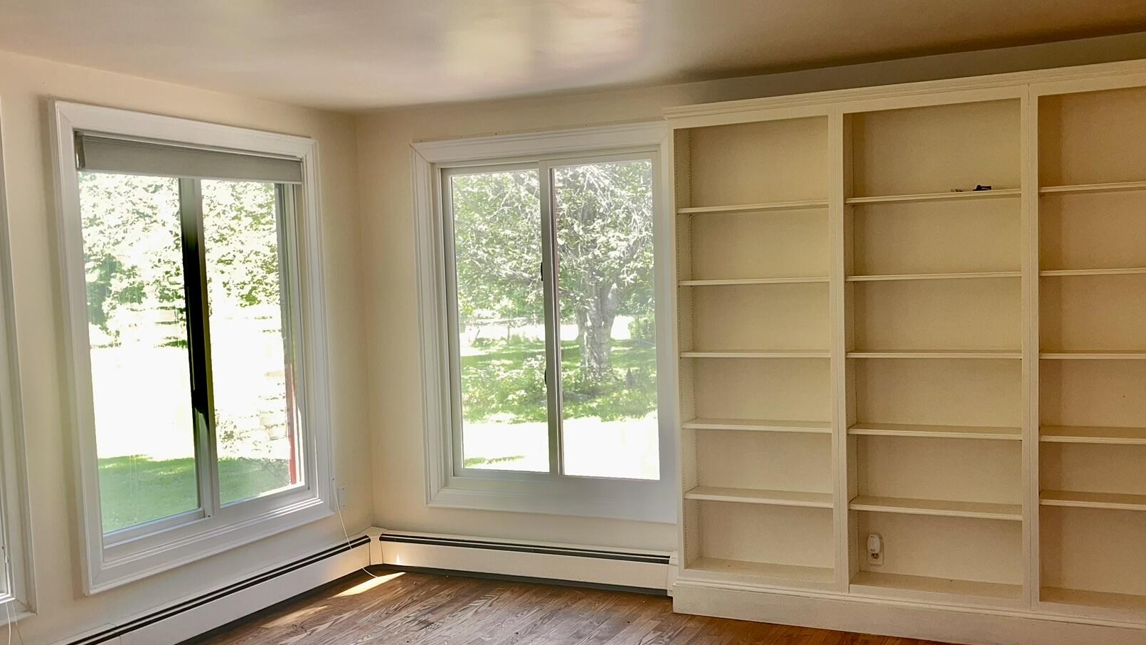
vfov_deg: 32.8
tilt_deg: -4.7
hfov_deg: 55.1
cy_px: 367
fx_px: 1094
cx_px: 644
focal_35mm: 36
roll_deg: +1.4
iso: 32
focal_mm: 5.1
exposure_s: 1/52
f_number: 1.6
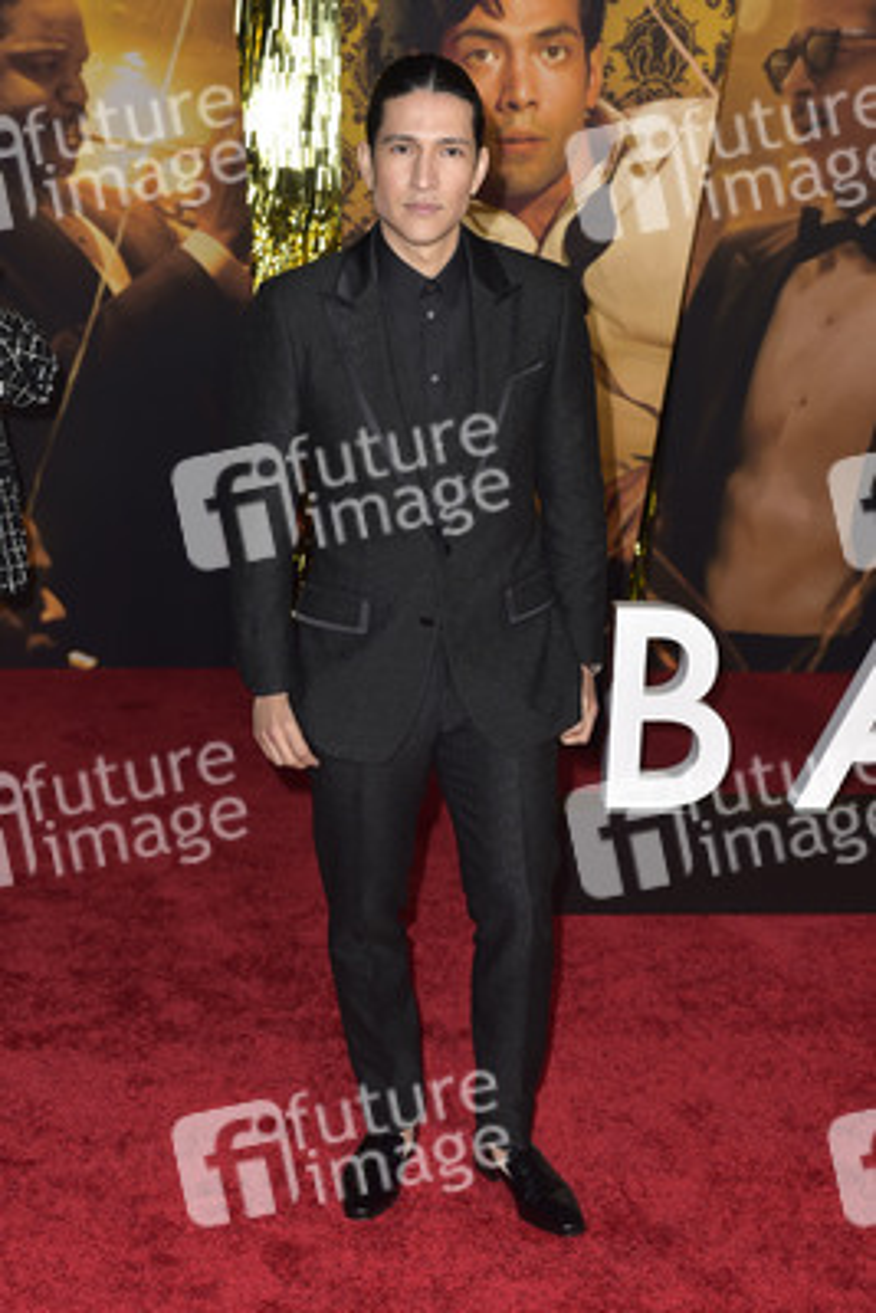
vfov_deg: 38.2
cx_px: 438
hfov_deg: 26.0
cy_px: 656
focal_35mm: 52
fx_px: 1896
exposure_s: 1/250
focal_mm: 52
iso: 1000
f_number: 6.3
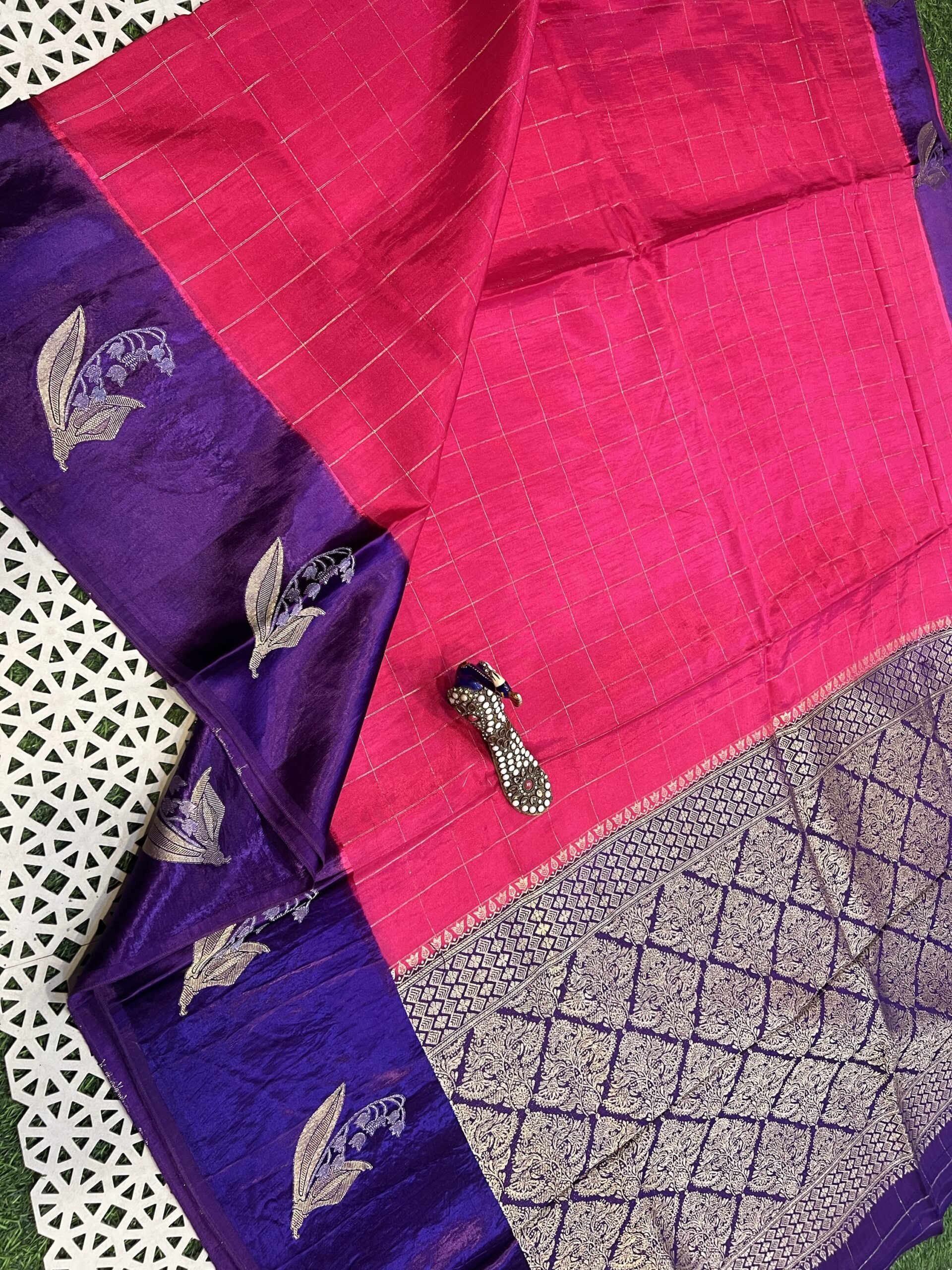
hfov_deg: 53.1
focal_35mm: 26
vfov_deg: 67.3
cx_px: 476
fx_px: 953
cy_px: 635
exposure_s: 1/50
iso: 125
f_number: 1.5
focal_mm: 5.7
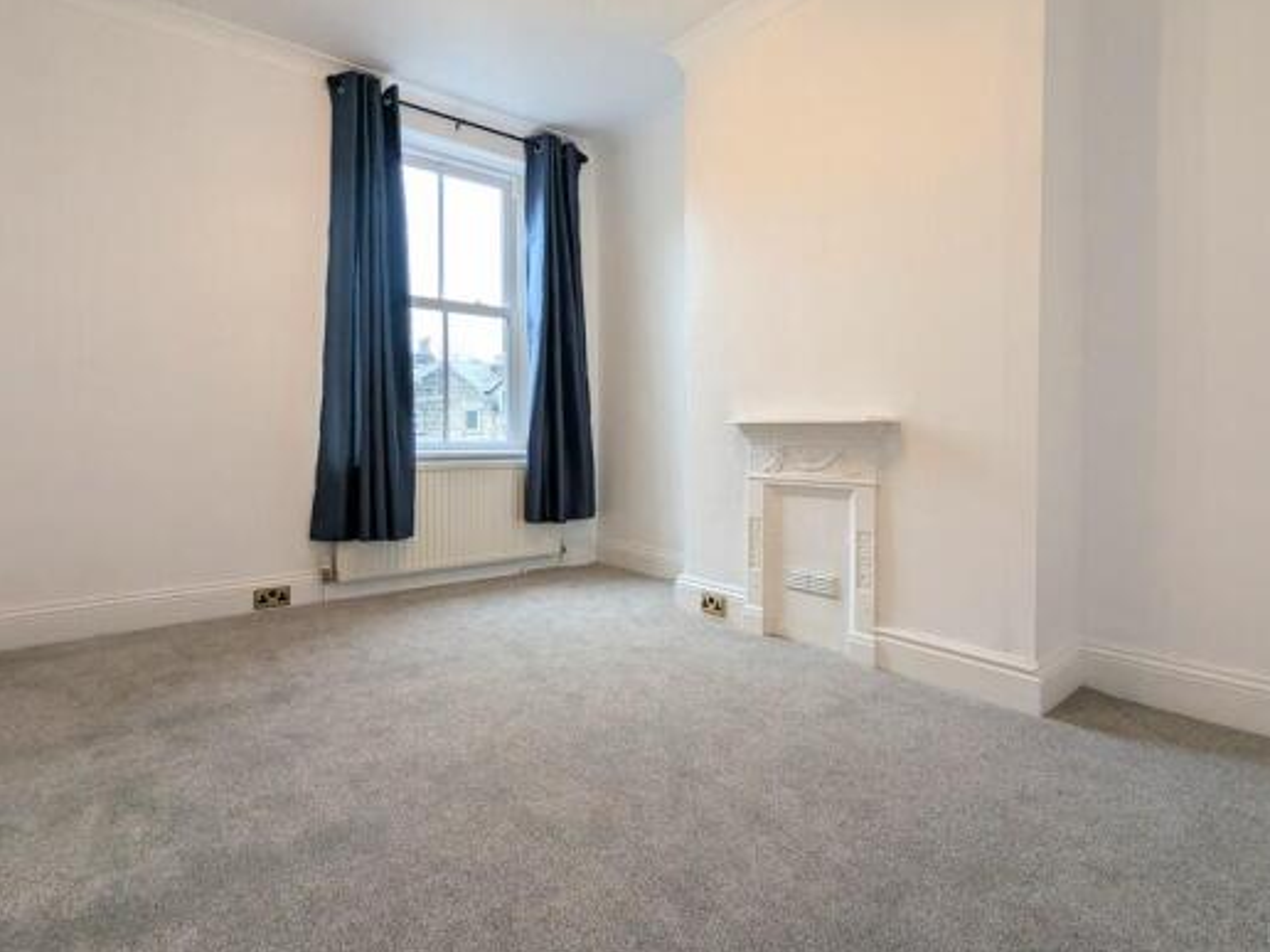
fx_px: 660
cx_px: 669
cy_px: 437
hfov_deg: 87.7
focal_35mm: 18
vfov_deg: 71.5
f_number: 2.2
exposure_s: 1/93.9
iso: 106
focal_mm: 2.35
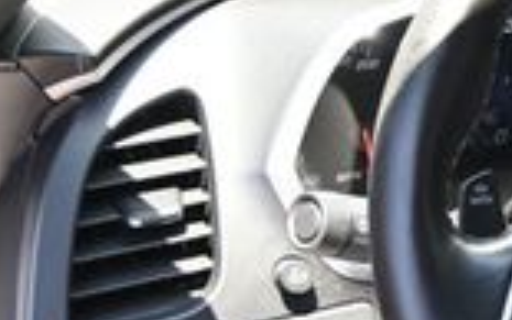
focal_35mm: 123
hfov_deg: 14.2
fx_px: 1718
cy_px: 485
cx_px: 1021
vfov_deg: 10.3
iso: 400
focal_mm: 19.5
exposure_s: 1/160
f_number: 3.8
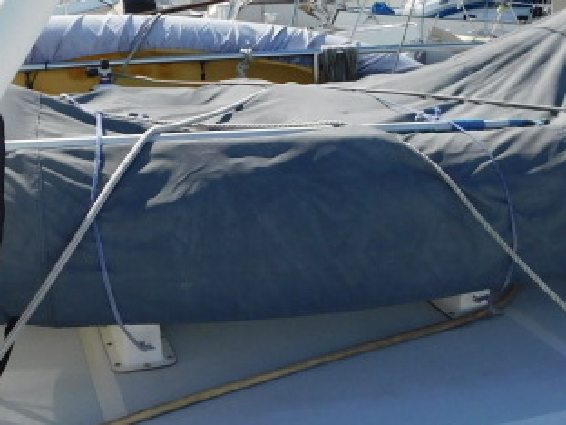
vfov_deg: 24.7
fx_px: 965
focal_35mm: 59
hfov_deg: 32.7
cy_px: 138
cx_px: 278
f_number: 6
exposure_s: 1/400
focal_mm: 4
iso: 125
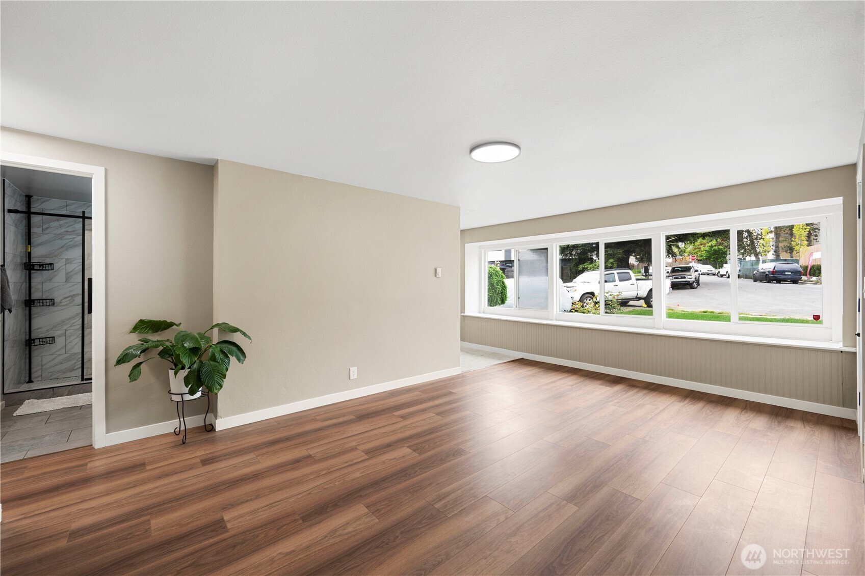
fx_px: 336
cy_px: 288
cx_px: 432
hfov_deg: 104.3
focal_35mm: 14
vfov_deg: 81.2
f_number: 8
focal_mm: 14
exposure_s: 1/4
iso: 200
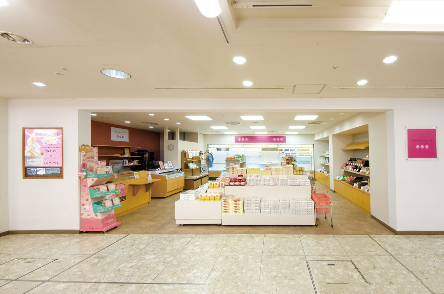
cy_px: 147
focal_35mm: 16
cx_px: 222
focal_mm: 10.5
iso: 140
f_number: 16
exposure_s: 1/4
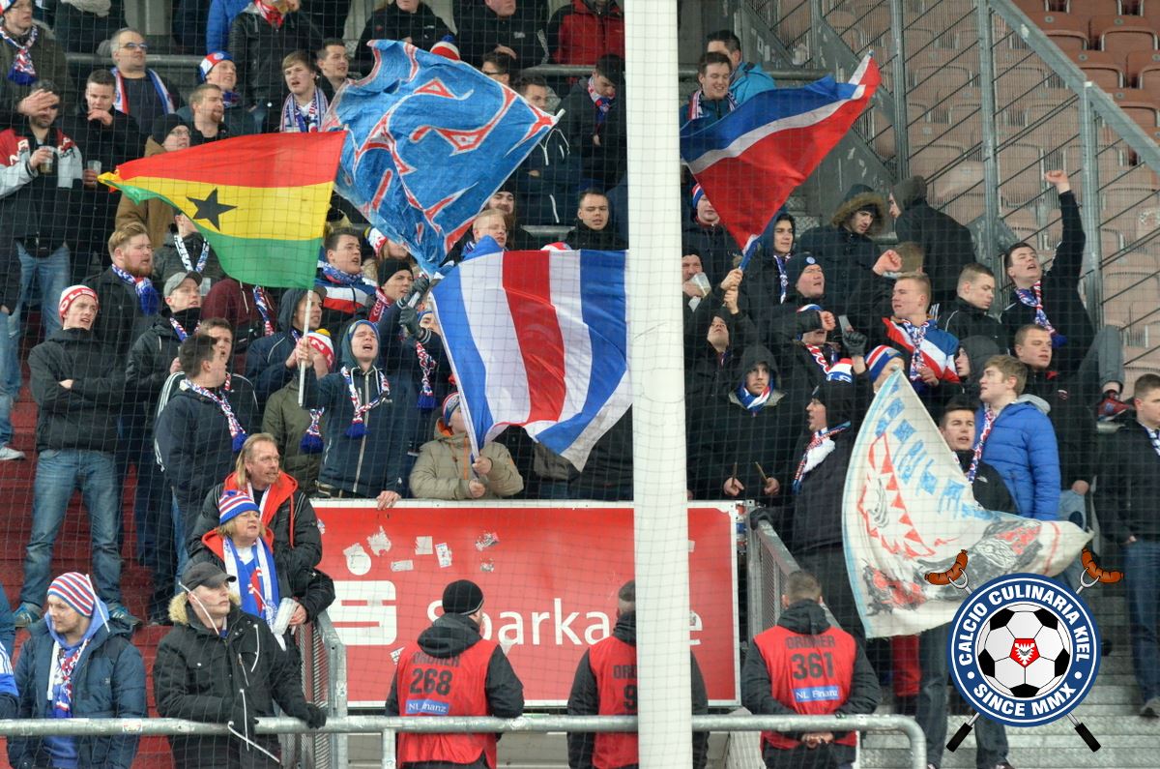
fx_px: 6512
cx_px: 580
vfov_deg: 6.8
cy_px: 384
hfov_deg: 10.2
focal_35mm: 202
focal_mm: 135
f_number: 5
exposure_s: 1/1250
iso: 5000
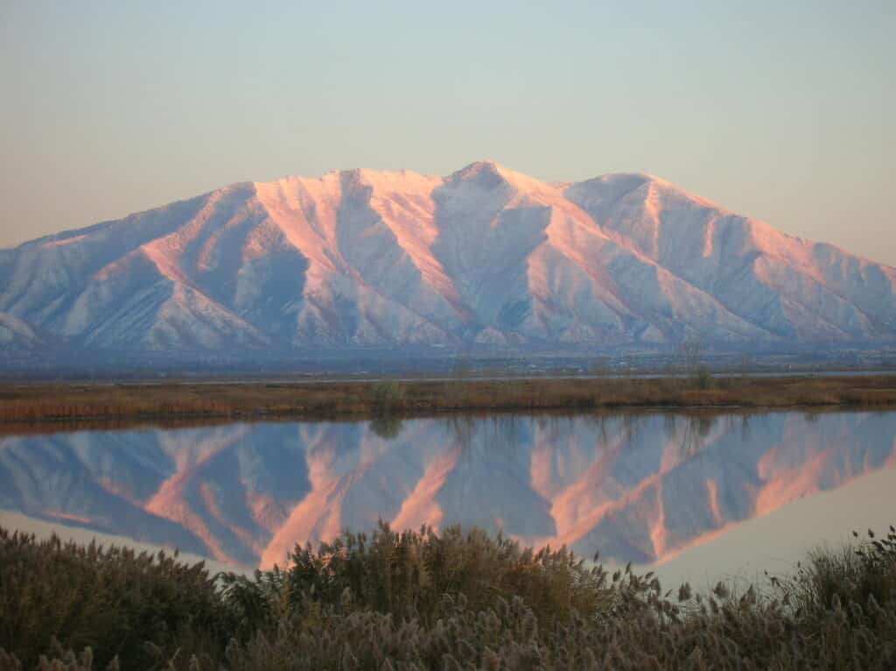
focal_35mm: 99
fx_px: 2560
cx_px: 448
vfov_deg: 14.9
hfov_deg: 19.9
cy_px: 336
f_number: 4.8
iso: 56
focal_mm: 16.4
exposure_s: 1/30
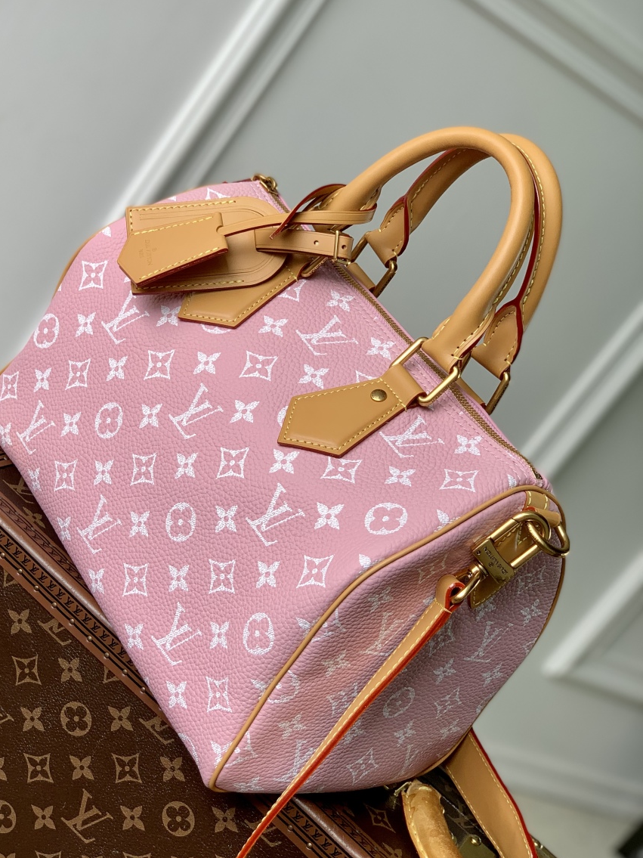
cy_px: 463
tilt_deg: -18.9
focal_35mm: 66
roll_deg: -36.9
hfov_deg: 22.2
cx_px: 236
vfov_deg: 29.4
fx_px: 1635
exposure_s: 1/168
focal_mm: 6
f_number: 2.4
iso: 16
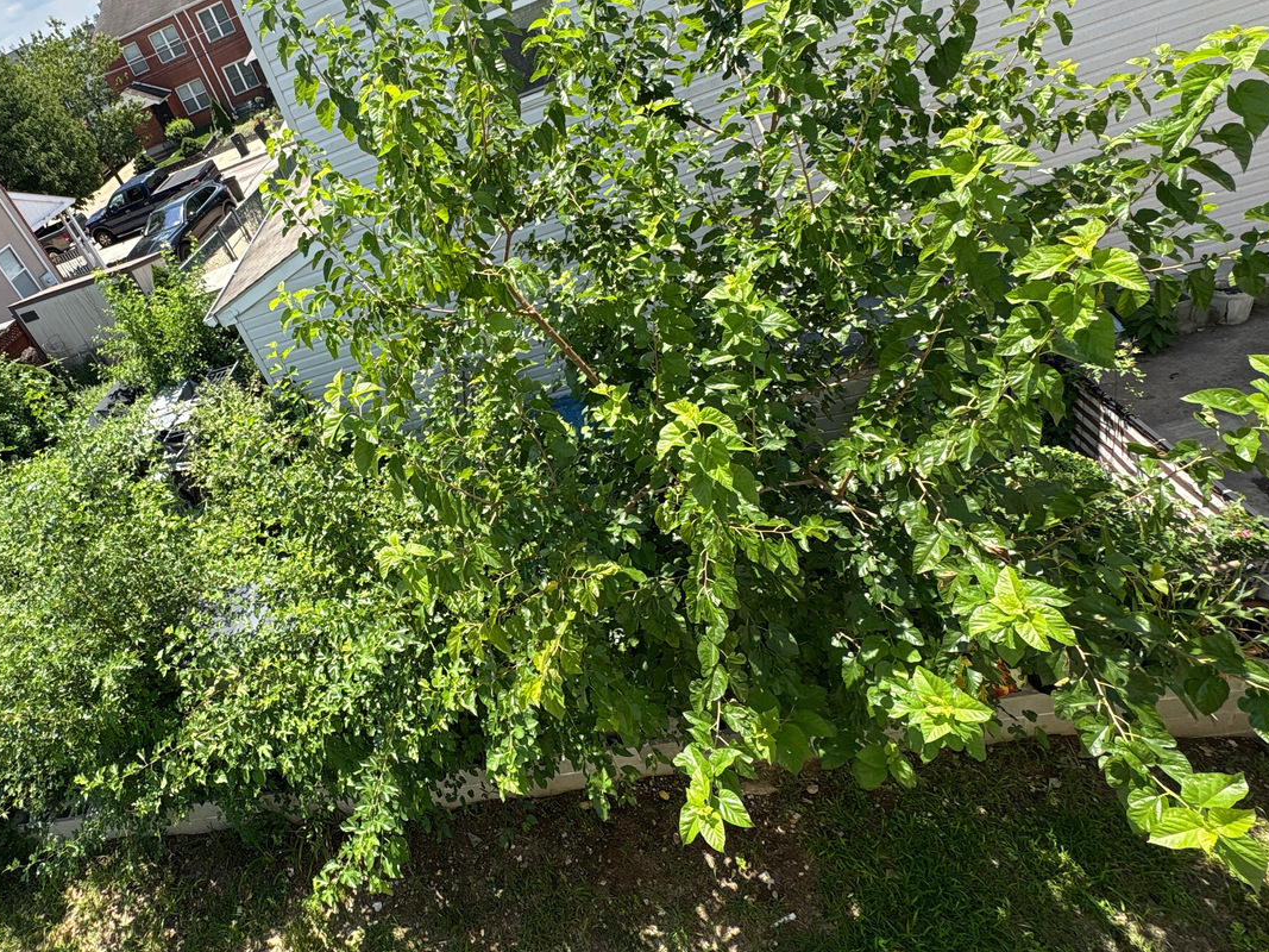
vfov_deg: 63.0
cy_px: 390
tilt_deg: -29.7
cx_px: 389
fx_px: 770
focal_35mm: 21
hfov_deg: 75.6
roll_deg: +25.1
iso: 40
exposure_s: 1/796
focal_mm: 2.22
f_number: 2.2
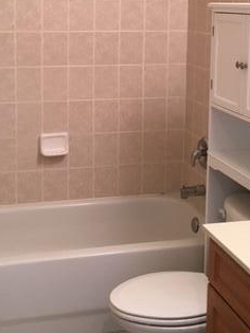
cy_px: 71
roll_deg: -0.7
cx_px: 104
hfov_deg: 24.8
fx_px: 569
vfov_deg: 31.9
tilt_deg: -6.9
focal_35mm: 59
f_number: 2.2
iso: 100
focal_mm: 4.15
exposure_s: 1/30
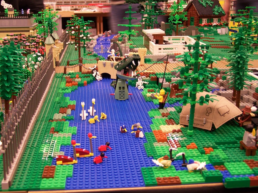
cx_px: 129
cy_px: 96
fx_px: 380
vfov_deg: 28.6
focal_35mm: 51
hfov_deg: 37.5
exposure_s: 1/2
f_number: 3
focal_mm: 8.5
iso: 80
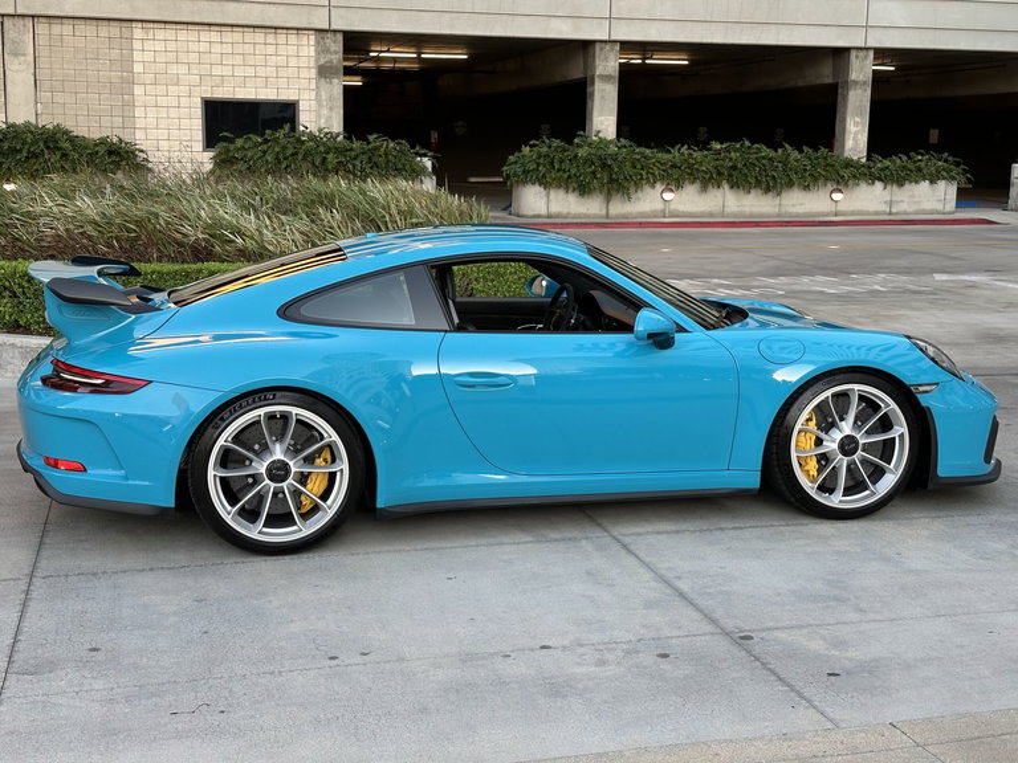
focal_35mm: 48
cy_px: 382
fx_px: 1412
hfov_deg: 39.7
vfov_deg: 30.3
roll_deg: -1.7
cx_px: 509
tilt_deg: -10.5
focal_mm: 6.86
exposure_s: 1/120
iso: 80
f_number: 1.78
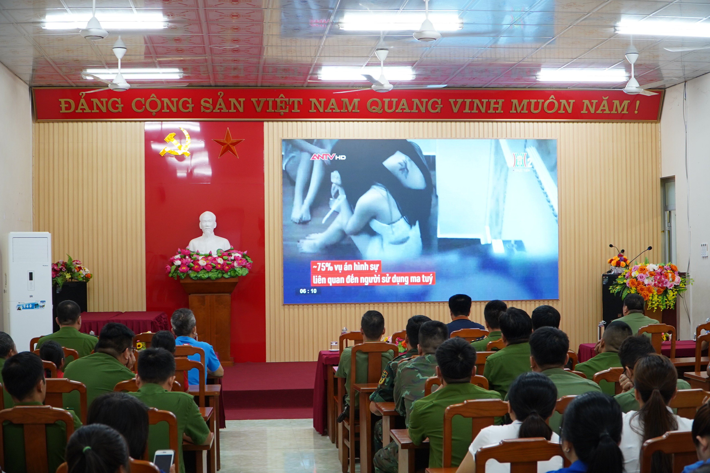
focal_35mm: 48
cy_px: 236
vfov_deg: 28.1
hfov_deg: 41.1
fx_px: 947
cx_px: 355
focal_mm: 32
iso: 640
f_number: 4
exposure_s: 1/50
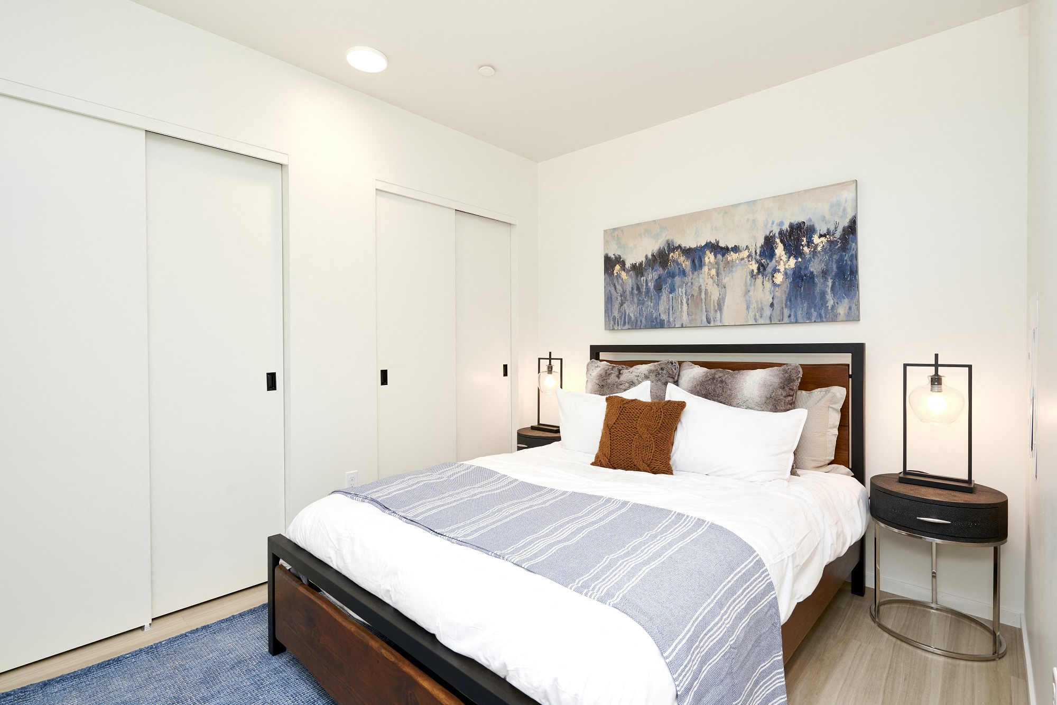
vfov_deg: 70.4
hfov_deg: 93.3
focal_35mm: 17
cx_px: 528
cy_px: 352
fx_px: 499
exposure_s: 1/13
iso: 100
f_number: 8
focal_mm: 17
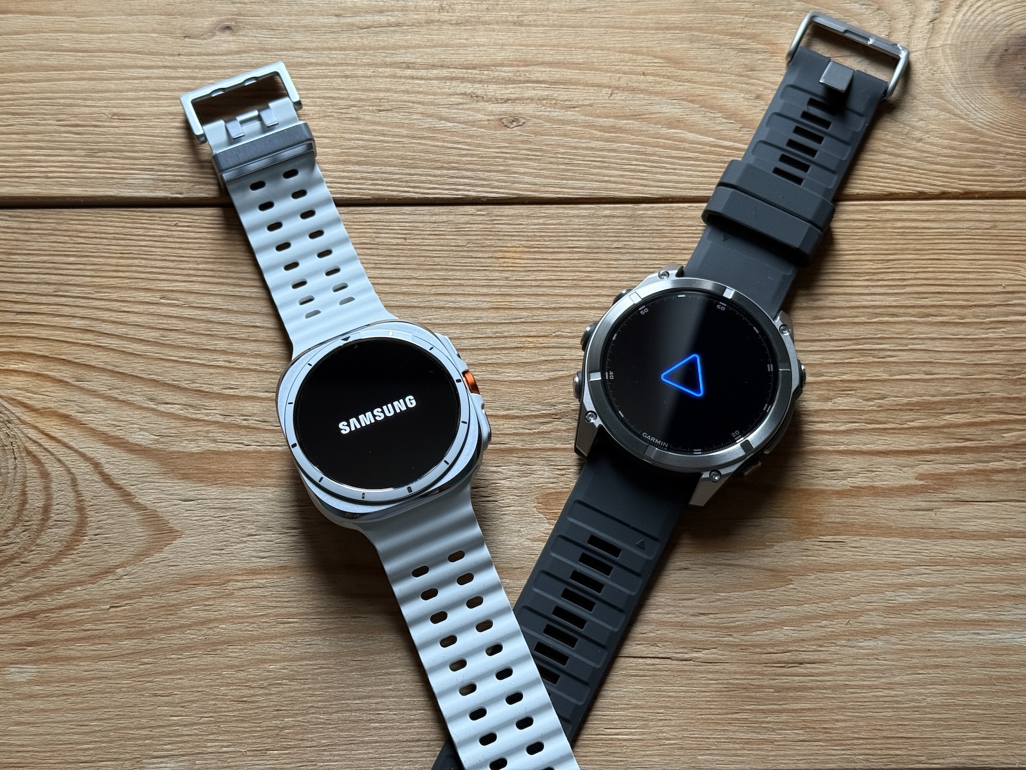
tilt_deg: -70.6
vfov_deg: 30.3
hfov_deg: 39.7
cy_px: 385
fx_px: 1423
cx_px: 513
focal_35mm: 48
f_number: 1.78
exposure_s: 1/57
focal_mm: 6.76
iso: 250
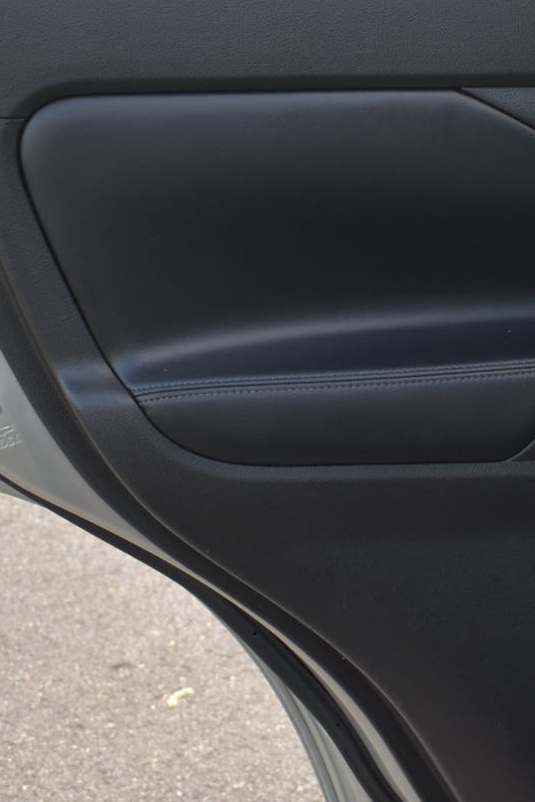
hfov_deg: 21.9
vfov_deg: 32.9
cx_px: 440
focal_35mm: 61
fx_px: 1359
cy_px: 376
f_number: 3.5
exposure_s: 1/100
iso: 100
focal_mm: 20
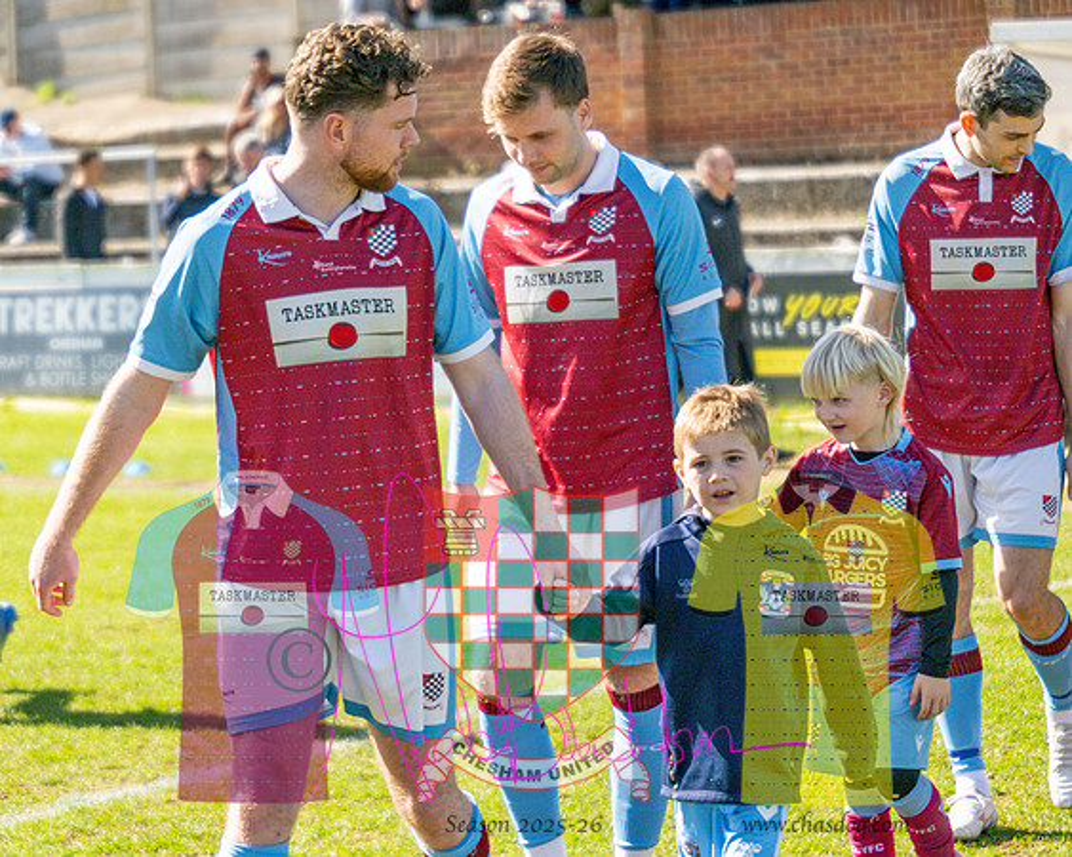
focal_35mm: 127
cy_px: 465
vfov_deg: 12.2
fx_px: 4017
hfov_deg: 15.2
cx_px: 344
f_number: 4
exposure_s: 1/3200
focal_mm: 98
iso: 400
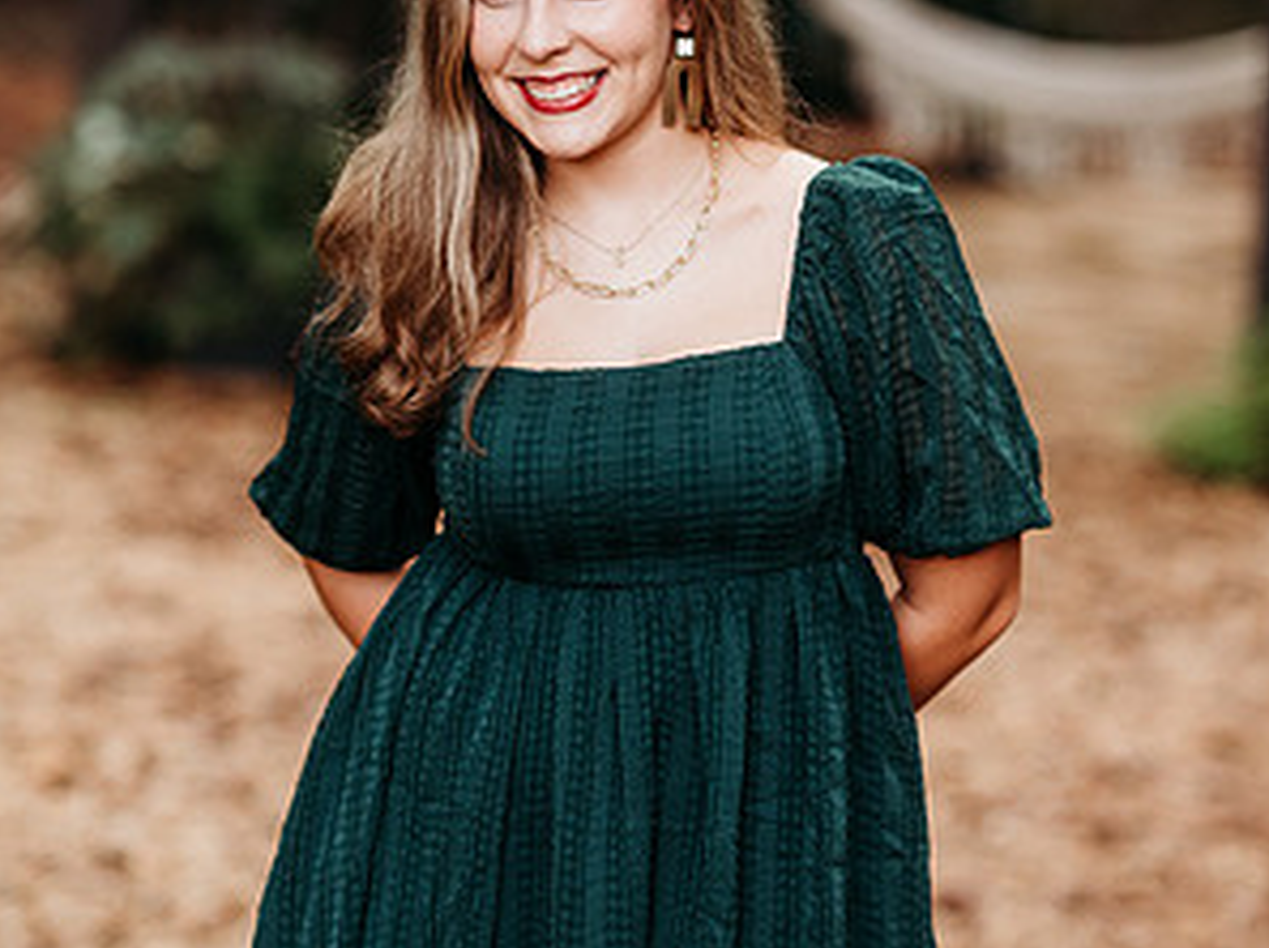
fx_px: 4540
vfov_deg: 11.9
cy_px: 478
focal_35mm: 124
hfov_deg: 15.9
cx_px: 632
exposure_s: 1/250
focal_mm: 85
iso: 320
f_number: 2.2
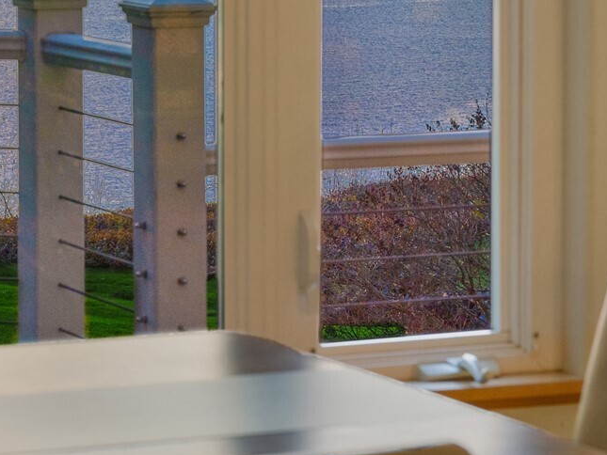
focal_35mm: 177
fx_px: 3104
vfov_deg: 8.4
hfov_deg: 11.1
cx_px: 71
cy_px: 80
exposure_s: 1/40
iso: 200
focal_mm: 70
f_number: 8
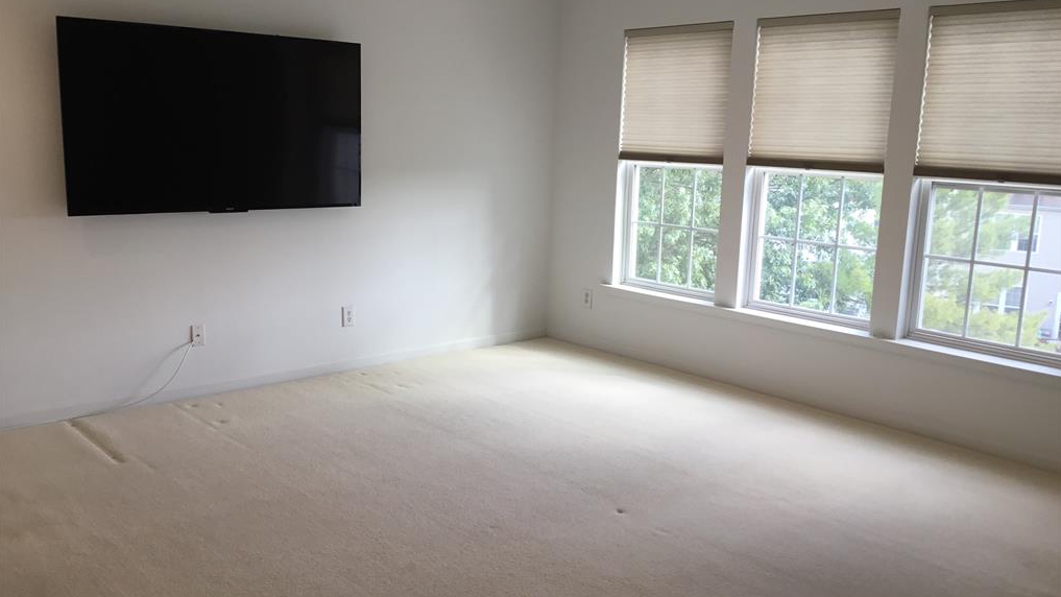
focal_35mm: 34
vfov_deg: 34.6
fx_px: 957
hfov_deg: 58.0
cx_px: 531
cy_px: 310
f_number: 2.4
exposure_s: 1/60
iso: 25
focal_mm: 3.3
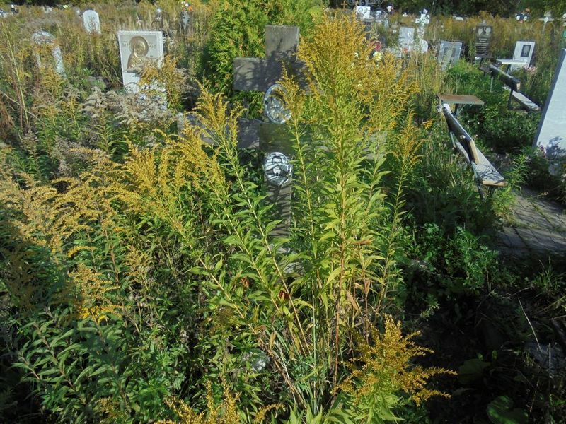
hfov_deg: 67.3
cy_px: 212
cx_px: 283
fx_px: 425
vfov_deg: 53.1
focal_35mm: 26
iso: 100
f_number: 3.5
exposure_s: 1/640
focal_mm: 4.6
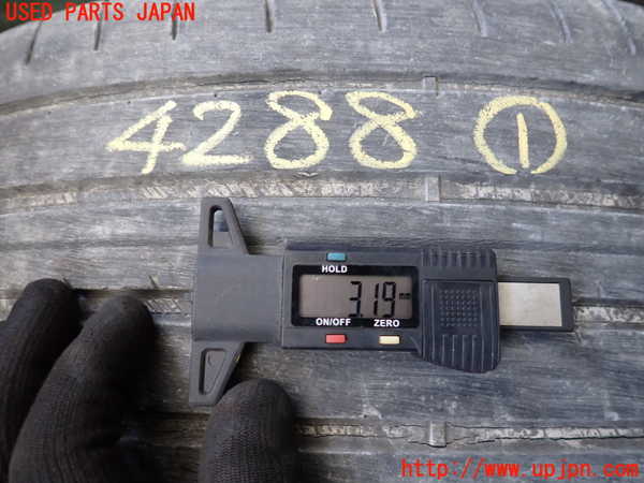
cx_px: 322
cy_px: 242
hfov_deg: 69.4
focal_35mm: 25
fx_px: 465
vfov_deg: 54.9
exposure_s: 1/50
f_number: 2
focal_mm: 4.5
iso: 200
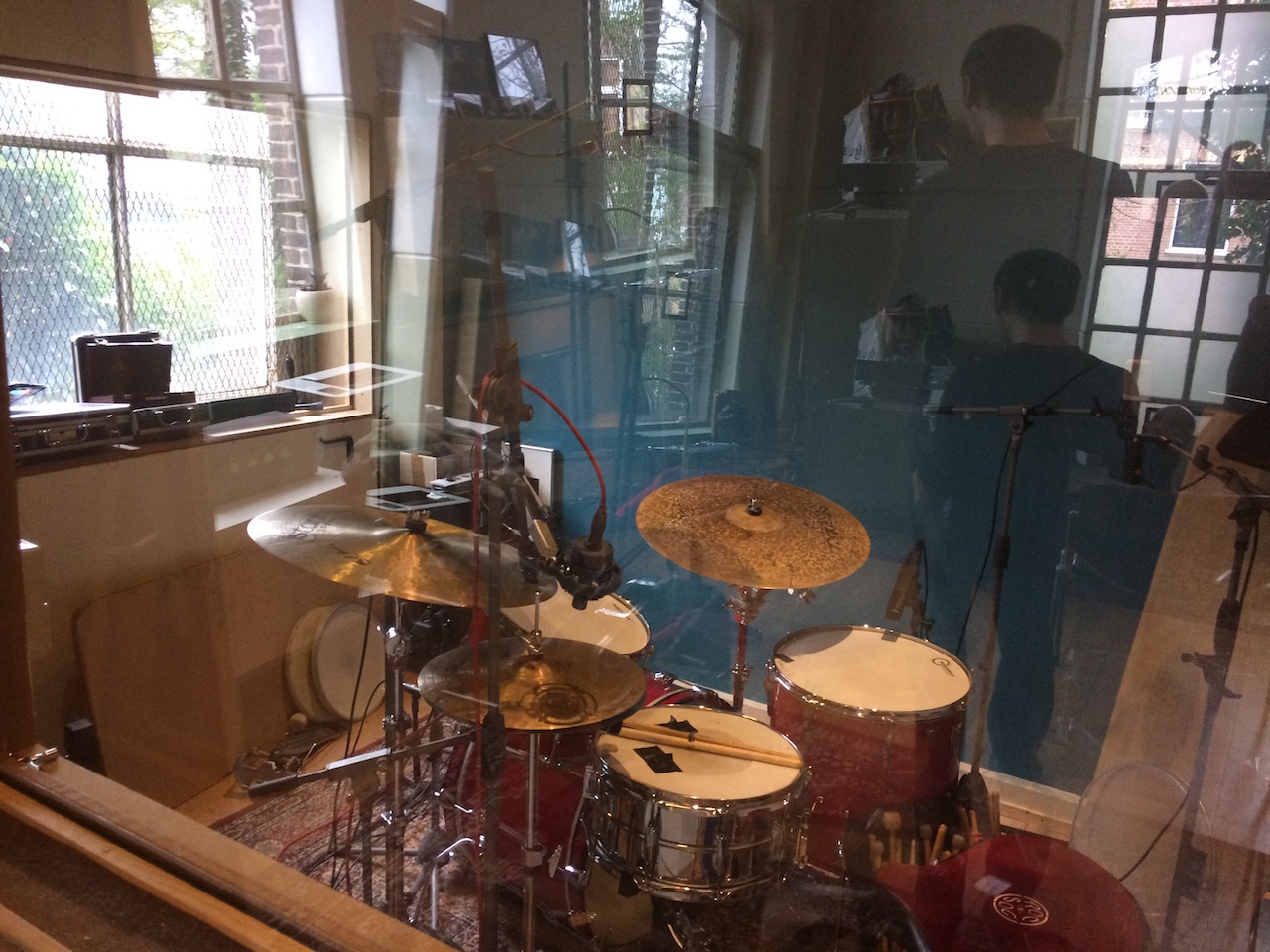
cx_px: 635
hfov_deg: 61.7
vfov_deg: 48.2
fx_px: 1064
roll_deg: -3.1
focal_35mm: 29
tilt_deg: -13.9
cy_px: 476
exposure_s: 1/33
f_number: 2.2
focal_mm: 4.15
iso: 250
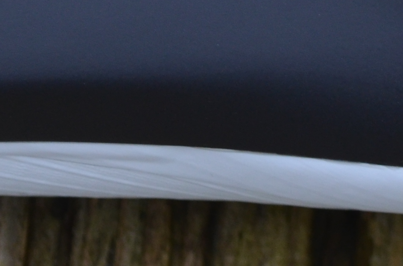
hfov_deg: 5.8
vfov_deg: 3.8
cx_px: -110
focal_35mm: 355
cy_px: -112
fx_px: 3961
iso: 360
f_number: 5.6
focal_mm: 45
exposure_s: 1/125
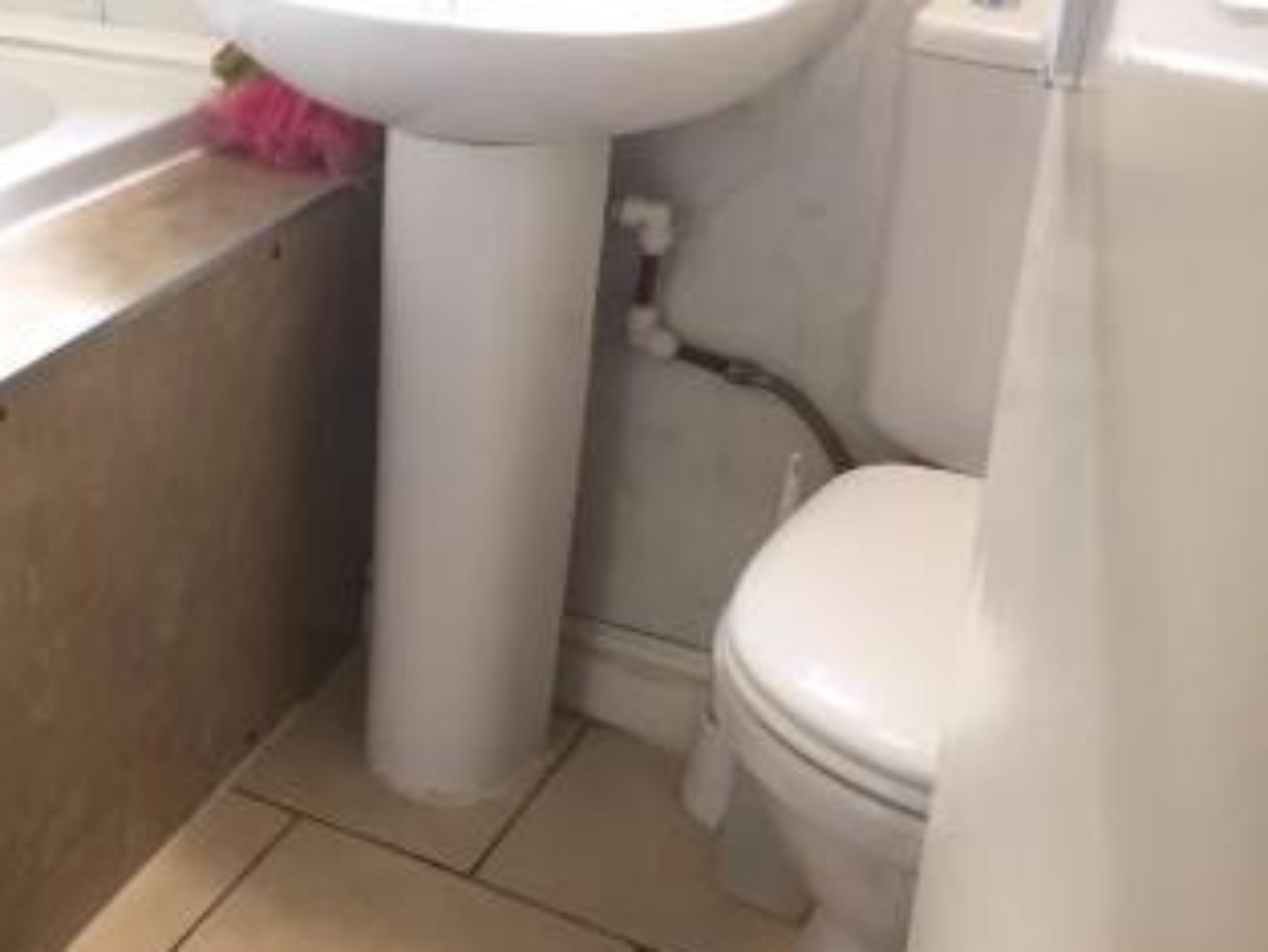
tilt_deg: -17.5
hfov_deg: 33.4
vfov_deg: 26.8
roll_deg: -0.5
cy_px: 269
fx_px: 1979
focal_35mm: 54
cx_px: 95
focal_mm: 4.15
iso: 80
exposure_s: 1/33
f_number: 2.2
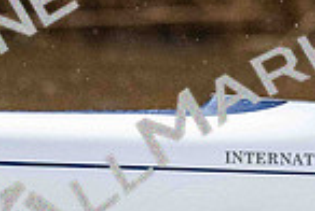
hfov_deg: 1.3
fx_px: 13914
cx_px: 438
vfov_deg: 0.9
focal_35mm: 1587
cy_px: -57
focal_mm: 400
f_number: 4.5
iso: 11400
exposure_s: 1/1600
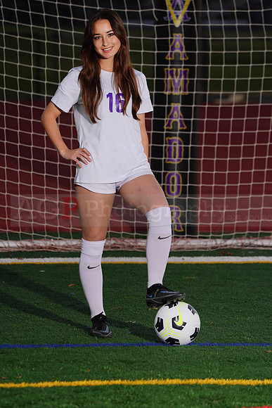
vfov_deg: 8.0
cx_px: 136
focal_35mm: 256
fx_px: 2899
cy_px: 204
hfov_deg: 5.4
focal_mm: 256
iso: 320
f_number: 5.6
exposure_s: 1/200
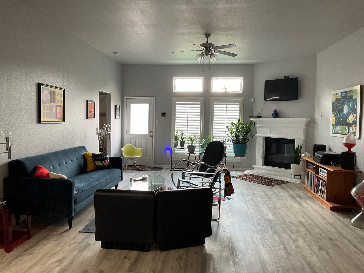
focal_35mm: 29
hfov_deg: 61.7
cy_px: 136
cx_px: 182
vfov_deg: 48.2
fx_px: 305
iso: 100
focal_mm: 3
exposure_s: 1/60
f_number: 1.8
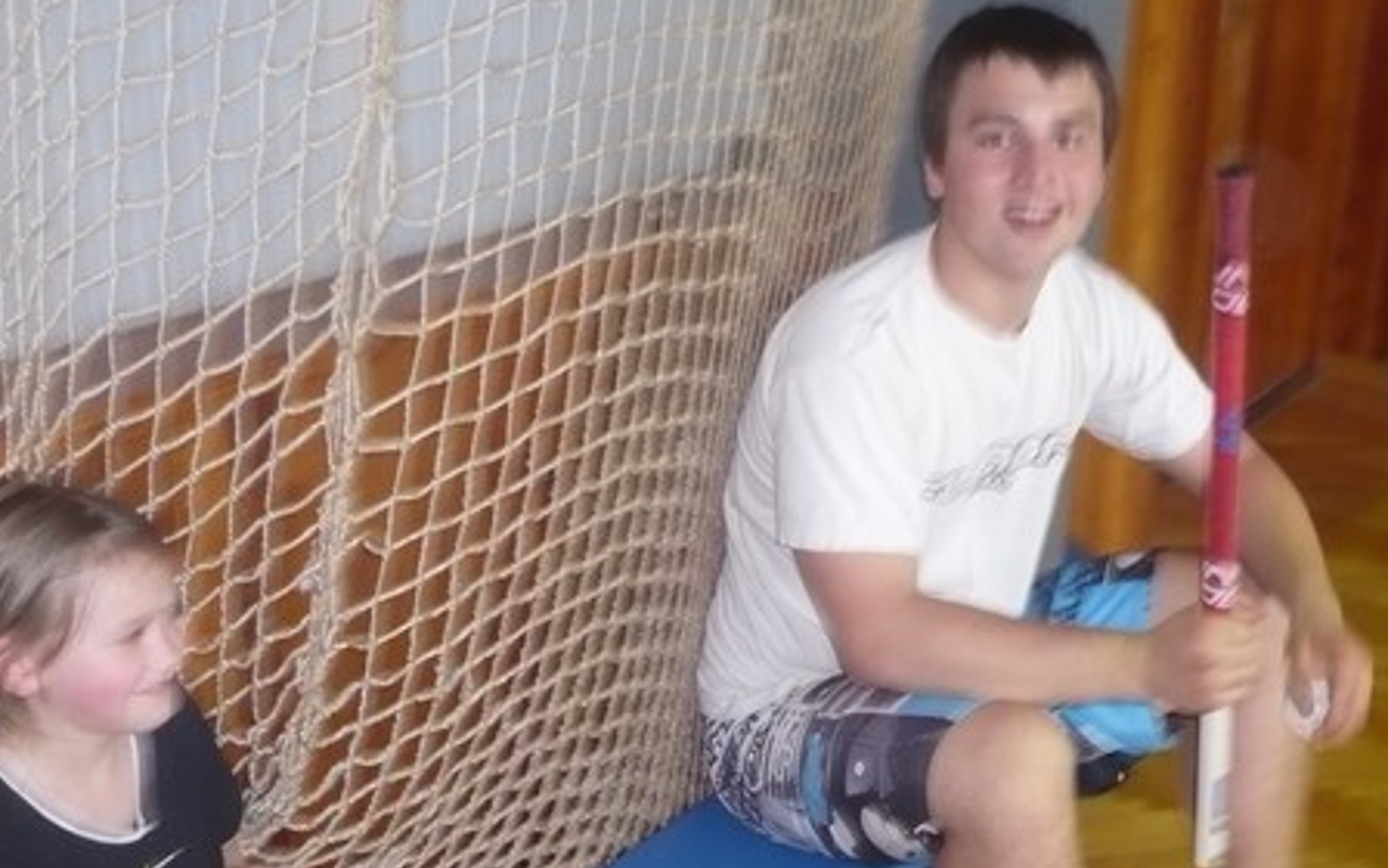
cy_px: 589
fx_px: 2043
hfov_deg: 37.4
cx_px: 837
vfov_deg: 23.8
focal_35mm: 54
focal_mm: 5.8
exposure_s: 1/30
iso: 250
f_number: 2.8
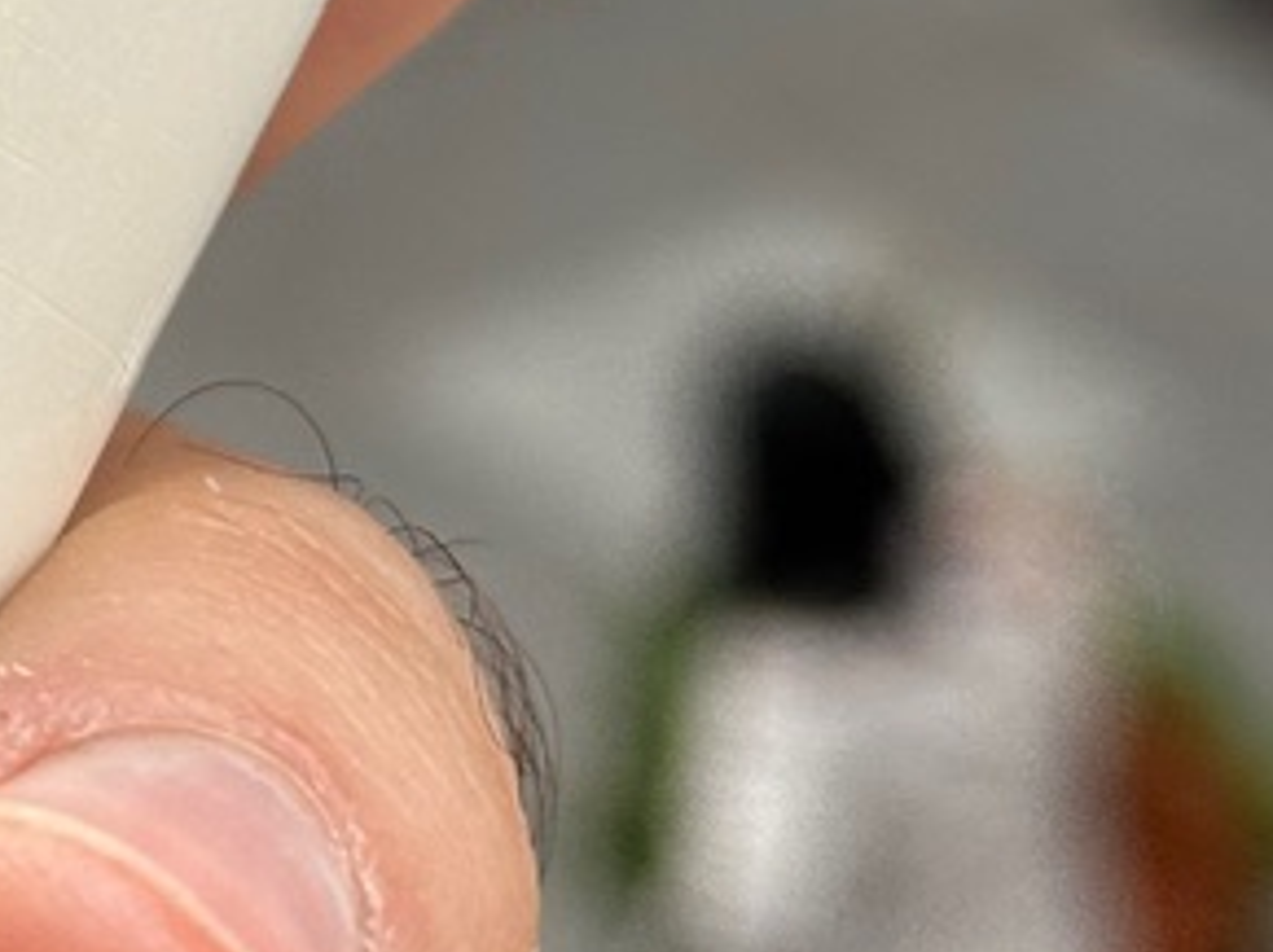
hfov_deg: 9.1
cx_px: -549
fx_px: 7790
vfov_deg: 6.9
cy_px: -544
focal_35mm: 212
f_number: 1.78
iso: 64
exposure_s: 1/1095
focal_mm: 6.86
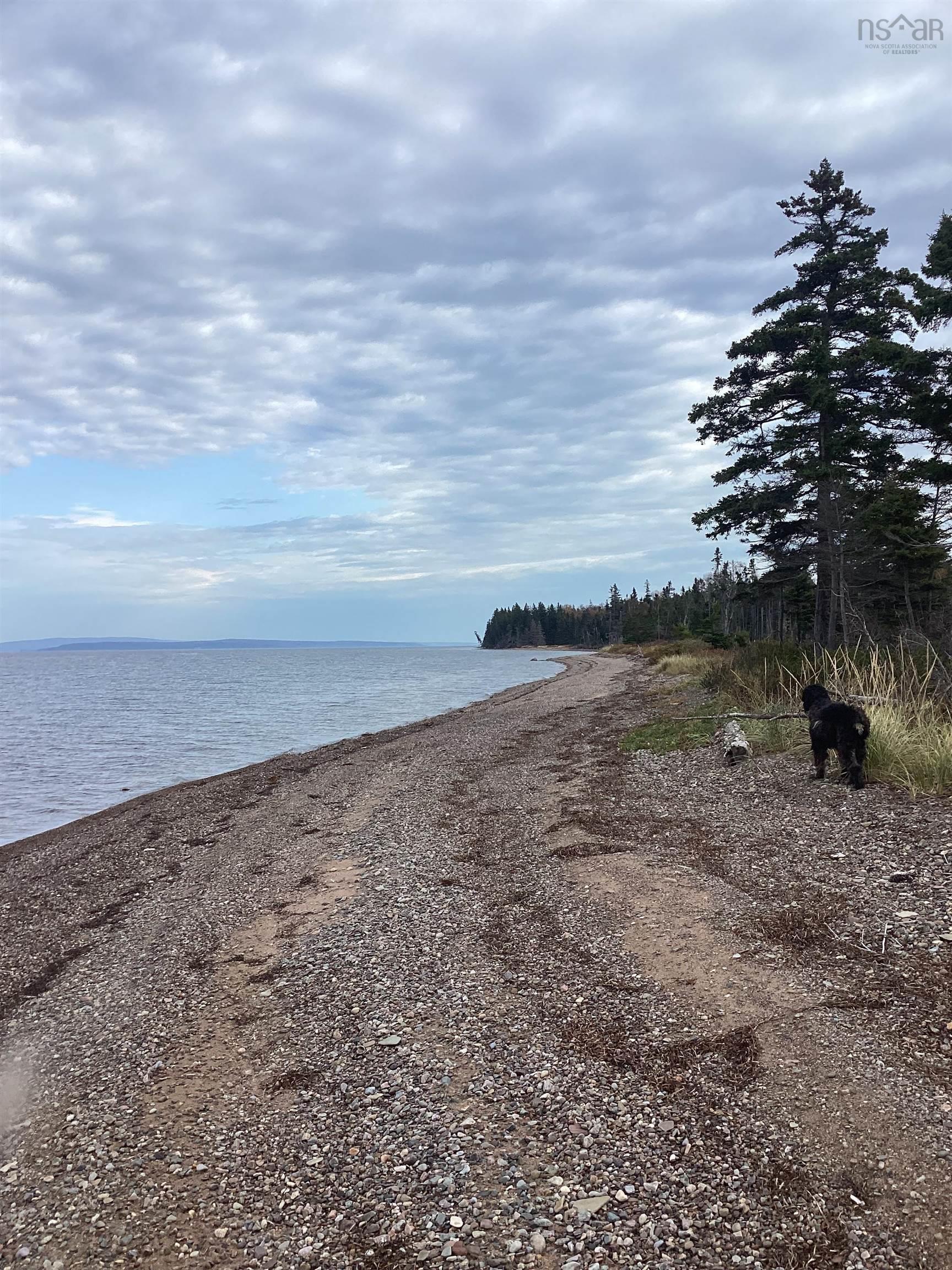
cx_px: 476
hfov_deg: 45.4
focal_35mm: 31
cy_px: 635
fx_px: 1137
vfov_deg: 58.4
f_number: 2.4
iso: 25
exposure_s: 1/831
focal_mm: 3.3
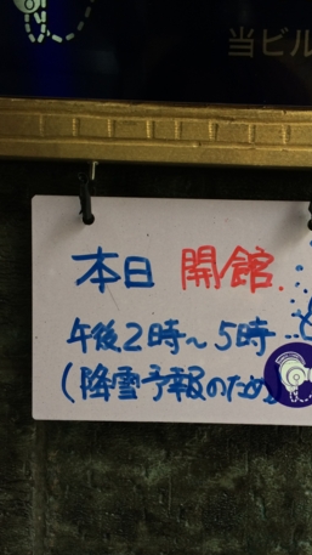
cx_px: 224
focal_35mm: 38
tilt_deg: -5.7
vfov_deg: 52.8
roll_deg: -1.0
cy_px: 273
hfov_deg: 30.8
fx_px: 559
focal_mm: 4.15
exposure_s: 1/40
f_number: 2.2
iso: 40
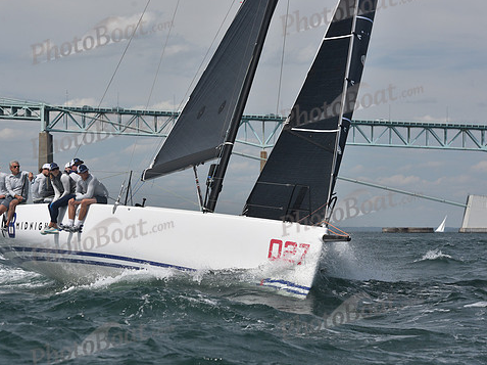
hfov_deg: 12.5
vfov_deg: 9.4
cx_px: 228
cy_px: 171
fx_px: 2221
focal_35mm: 158
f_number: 9
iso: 320
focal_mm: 135
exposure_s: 1/800
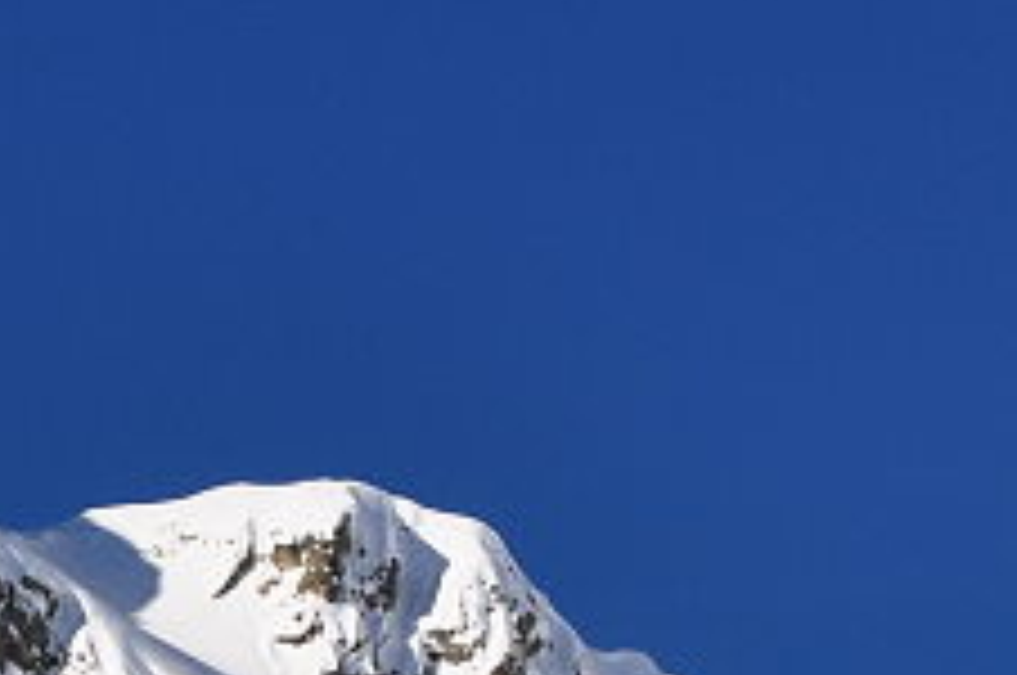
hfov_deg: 7.8
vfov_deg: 5.1
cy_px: 1062
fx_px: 7475
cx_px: 436
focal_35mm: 265
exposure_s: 1/320
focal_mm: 40
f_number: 13
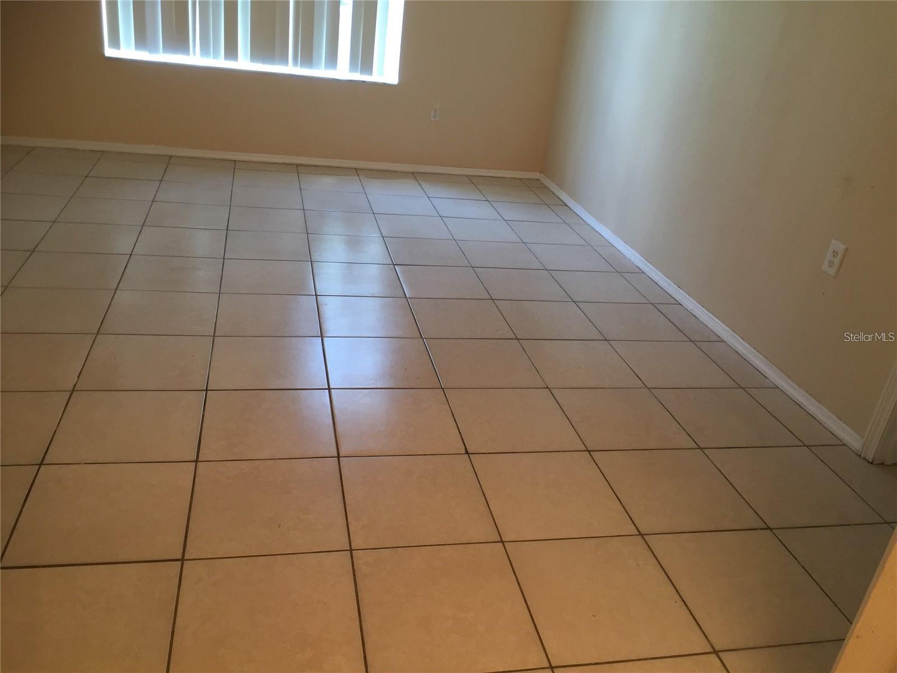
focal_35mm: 29
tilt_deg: -25.8
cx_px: 448
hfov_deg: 61.7
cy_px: 336
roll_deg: -8.9
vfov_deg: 48.2
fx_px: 751
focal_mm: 4.15
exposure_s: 1/30
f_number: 2.2
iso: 80
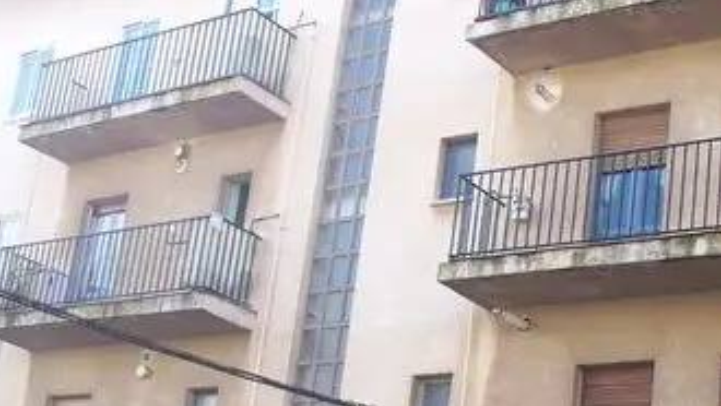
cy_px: 277
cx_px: 507
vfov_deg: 15.9
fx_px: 1454
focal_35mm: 76
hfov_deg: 27.6
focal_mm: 7.54
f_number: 2.8
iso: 80
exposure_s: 1/200
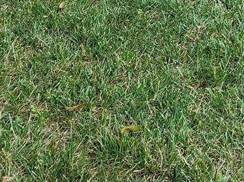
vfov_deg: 10.3
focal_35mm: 126
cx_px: 297
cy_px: -246
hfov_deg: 15.1
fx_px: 888
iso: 32
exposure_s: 1/180
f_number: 1.8
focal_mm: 6.4
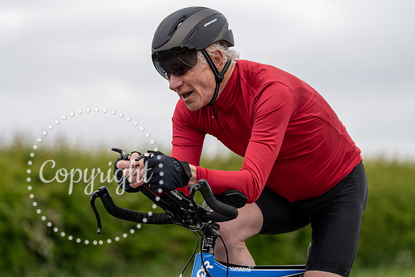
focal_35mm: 131
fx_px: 1510
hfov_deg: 15.6
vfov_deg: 10.5
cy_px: 138
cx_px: 208
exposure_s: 1/1250
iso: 125
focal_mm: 131
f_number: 3.2
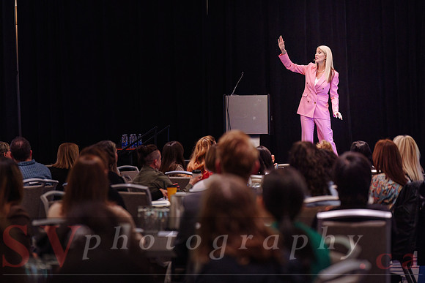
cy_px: 142
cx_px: 212
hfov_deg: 18.9
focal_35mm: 108
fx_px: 1275
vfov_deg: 12.7
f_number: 2.8
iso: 2500
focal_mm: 108
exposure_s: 1/200
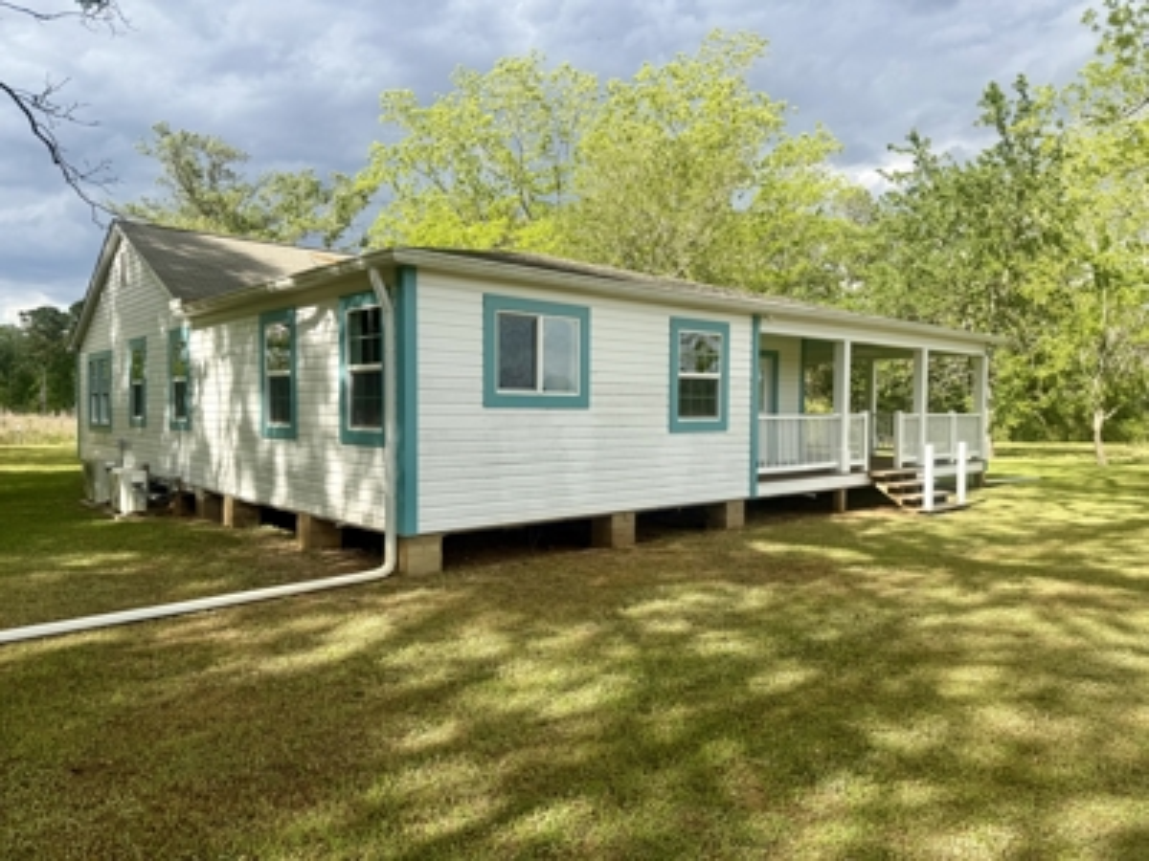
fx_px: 797
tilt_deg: -1.4
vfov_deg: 56.8
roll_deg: -0.2
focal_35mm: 24
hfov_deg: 71.6
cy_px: 430
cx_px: 574
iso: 80
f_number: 1.78
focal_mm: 6.76
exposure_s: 1/1812
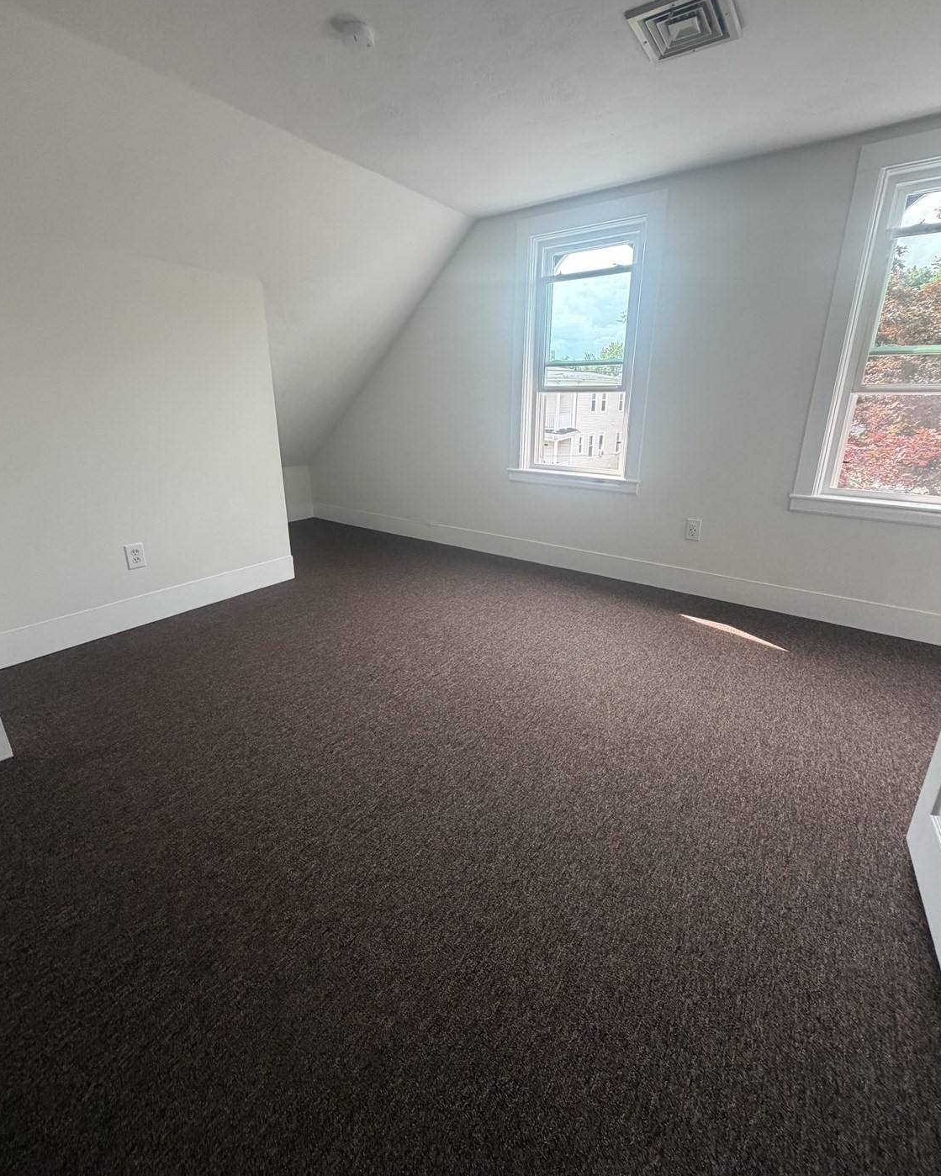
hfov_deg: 84.0
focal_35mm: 15
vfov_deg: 96.8
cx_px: 474
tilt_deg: -16.8
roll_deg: -0.7
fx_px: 522
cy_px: 569
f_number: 2.2
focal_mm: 2.22
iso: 200
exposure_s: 1/121
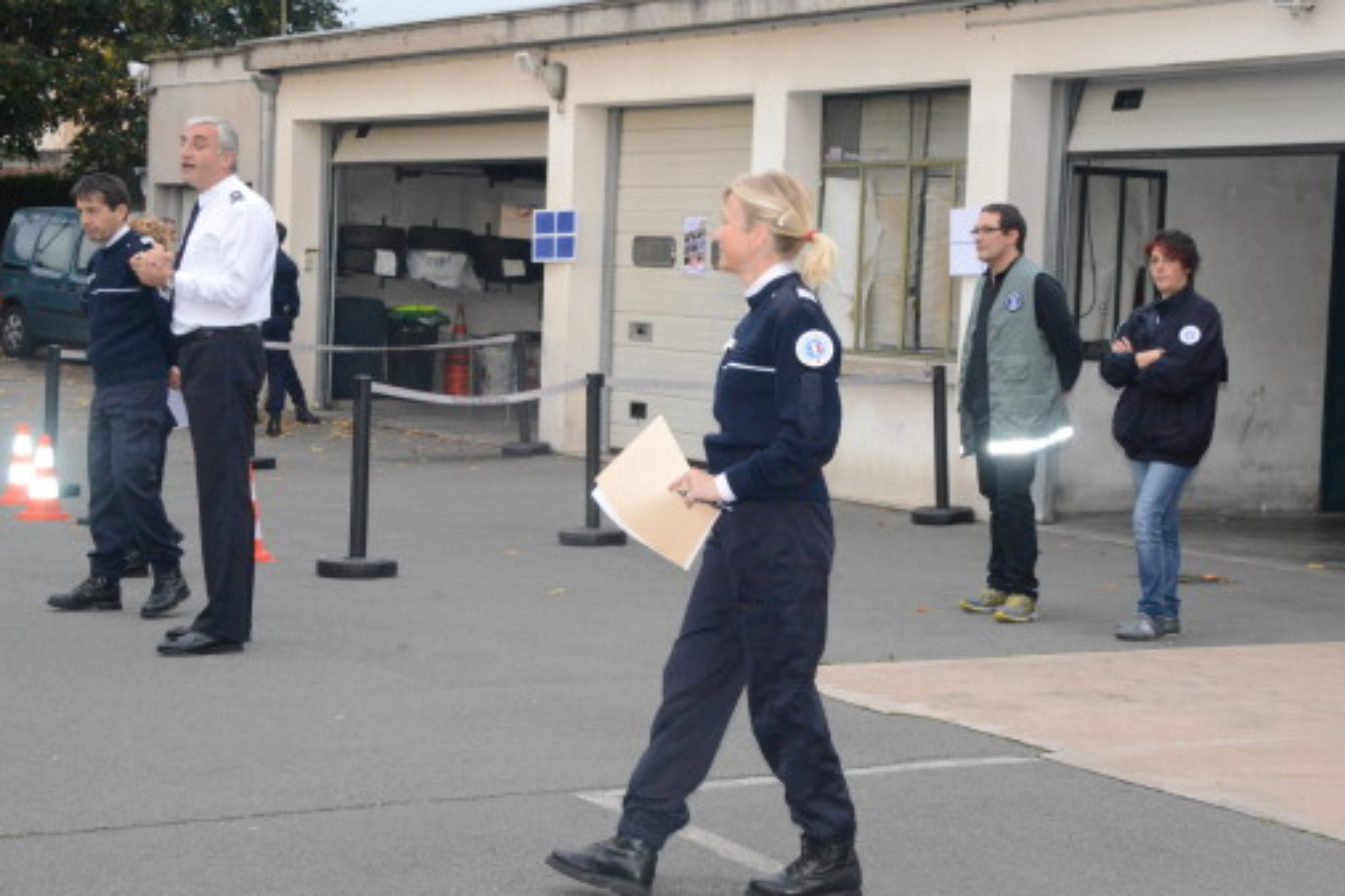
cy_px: 431
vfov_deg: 17.9
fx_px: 2839
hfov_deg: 26.6
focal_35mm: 76
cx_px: 743
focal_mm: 55
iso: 6400
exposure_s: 1/250
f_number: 13
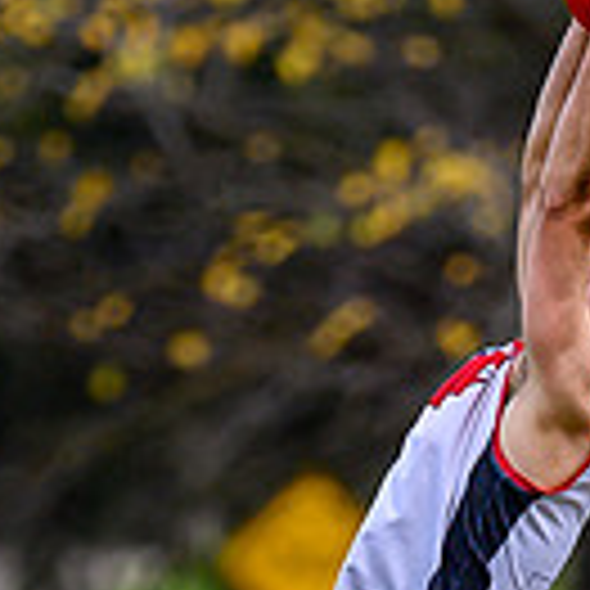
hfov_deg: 0.5
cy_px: 1055
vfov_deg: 0.5
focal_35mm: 3314
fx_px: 63905
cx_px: 428
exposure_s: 1/1250
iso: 360
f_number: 4
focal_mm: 500
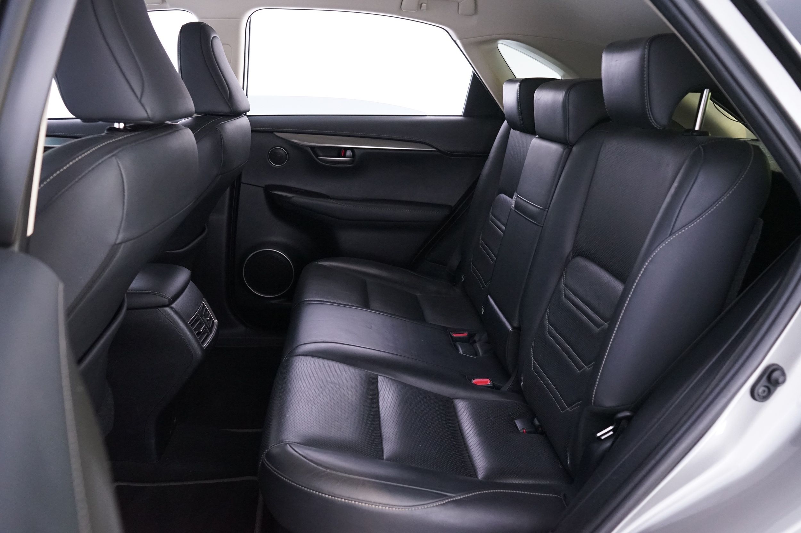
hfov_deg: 65.5
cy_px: 266
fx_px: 622
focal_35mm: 28
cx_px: 400
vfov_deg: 46.3
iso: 4000
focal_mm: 28
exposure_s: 1/10
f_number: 6.3
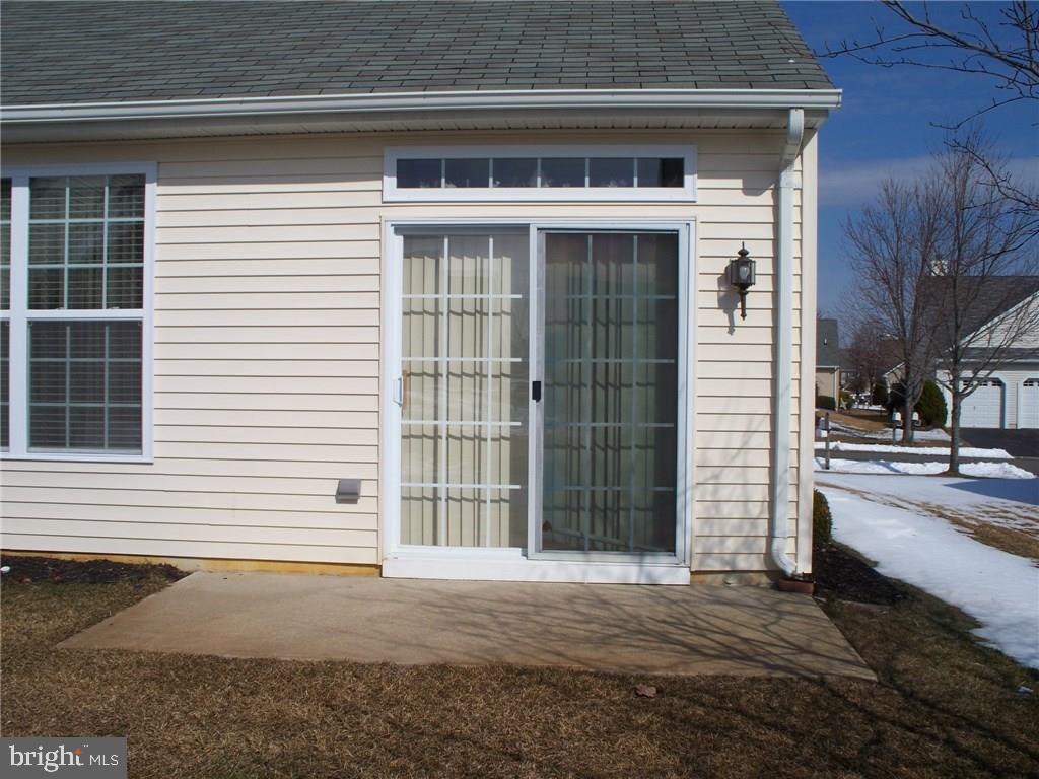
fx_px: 1081
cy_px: 390
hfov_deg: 51.4
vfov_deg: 39.7
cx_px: 520
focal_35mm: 36
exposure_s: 1/1000
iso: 64
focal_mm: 7.54
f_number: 5
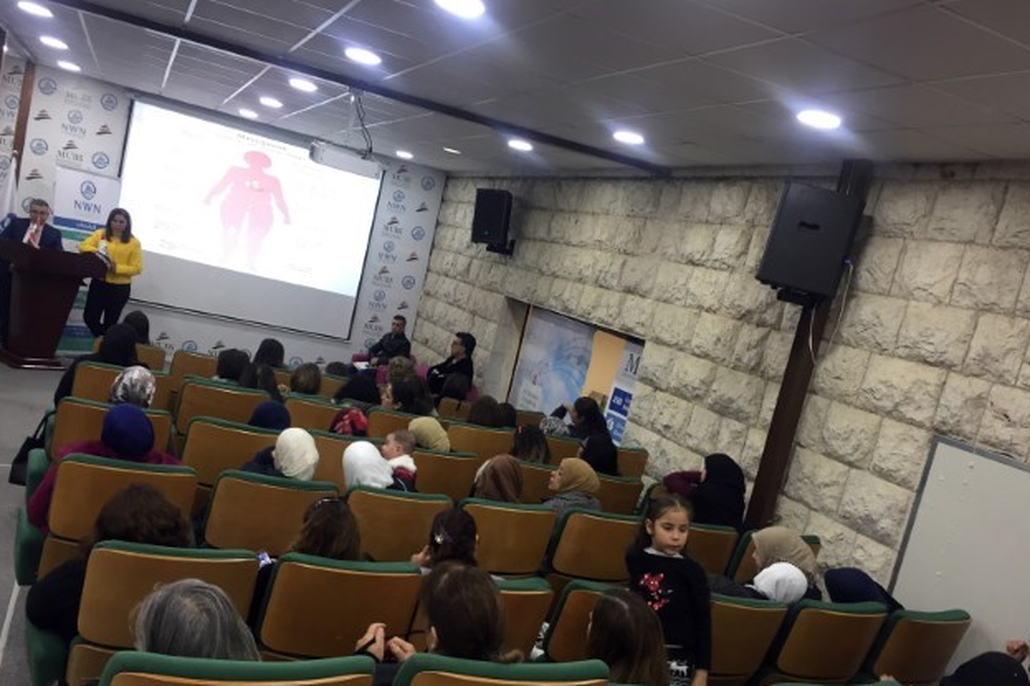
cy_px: 385
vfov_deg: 42.2
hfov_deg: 60.3
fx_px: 887
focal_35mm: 31
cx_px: 511
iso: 125
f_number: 2.2
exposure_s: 1/33
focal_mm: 4.15
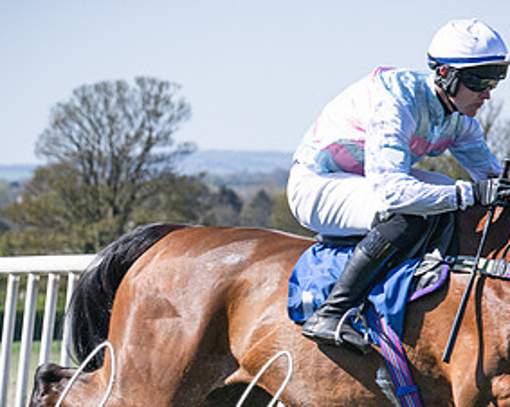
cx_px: 316
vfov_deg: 5.0
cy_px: 473
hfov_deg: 6.2
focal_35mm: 310
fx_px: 4676
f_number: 5
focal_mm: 86
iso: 250
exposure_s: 1/2000
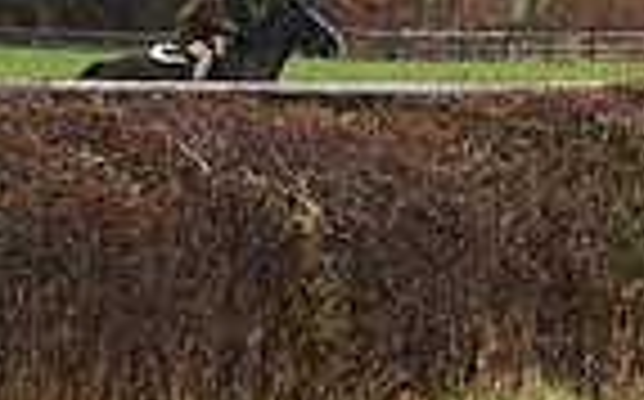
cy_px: 139
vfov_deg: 1.6
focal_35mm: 828
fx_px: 14515
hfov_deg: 2.5
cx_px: 1193
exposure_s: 1/1000
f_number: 9
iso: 2500
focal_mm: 200
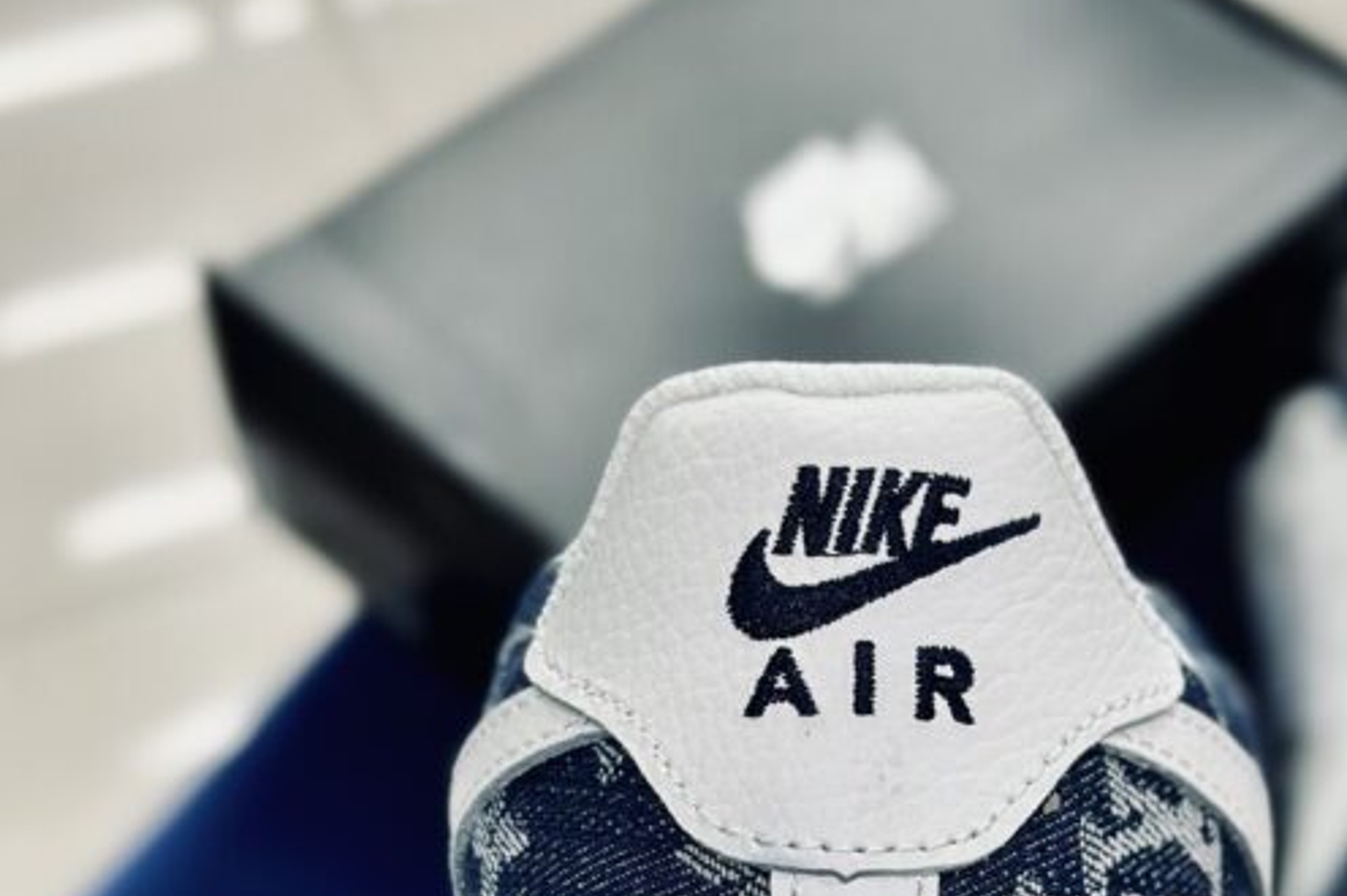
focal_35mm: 94
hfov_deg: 21.6
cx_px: 907
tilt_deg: -56.3
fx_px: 3515
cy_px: 1028
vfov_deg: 14.2
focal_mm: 6.86
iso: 64
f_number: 1.78
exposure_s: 1/100
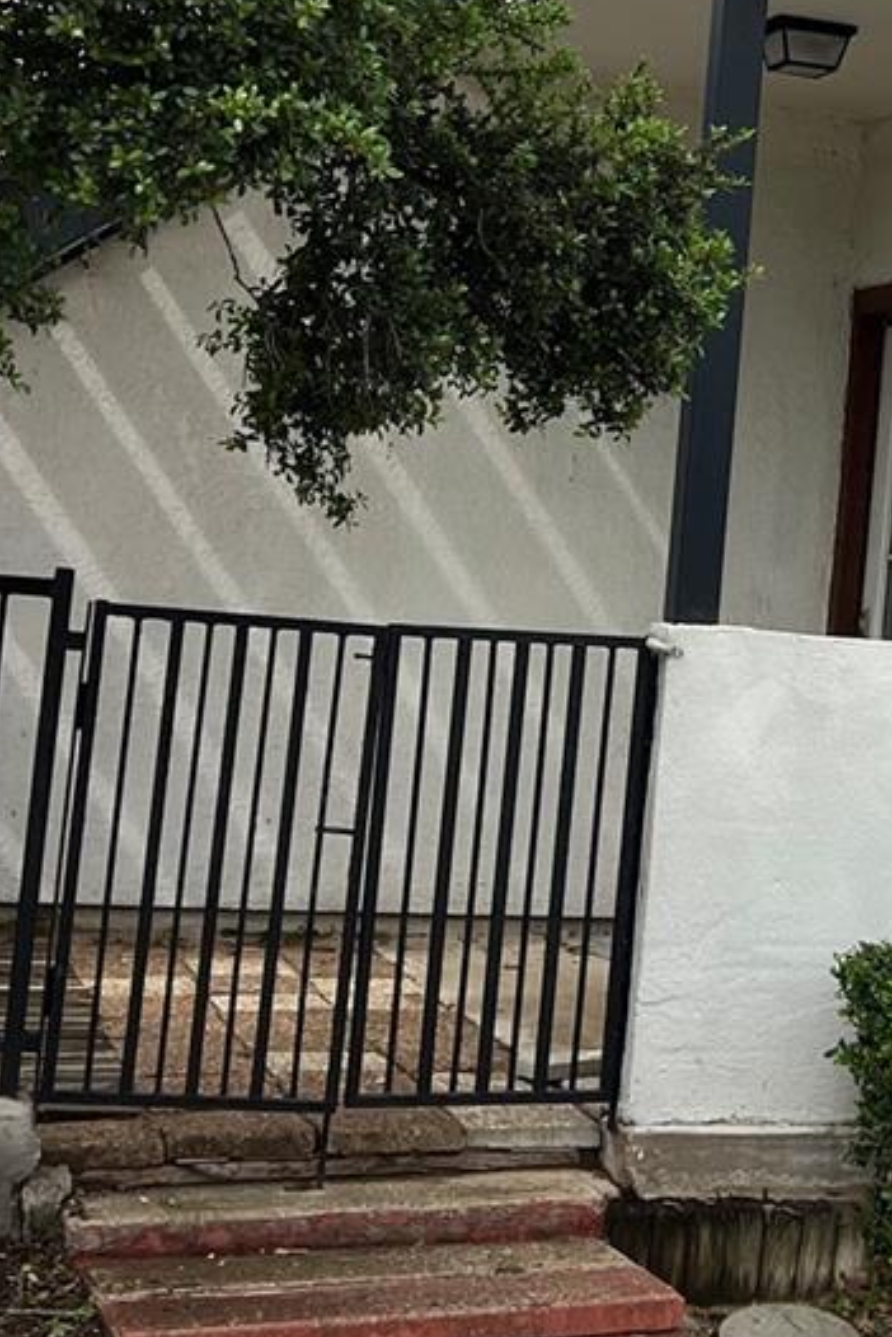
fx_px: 2934
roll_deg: -1.9
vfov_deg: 25.5
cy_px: 412
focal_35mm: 79
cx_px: 996
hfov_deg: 16.7
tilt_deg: +4.0
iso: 50
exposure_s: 1/3356
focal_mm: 5.7
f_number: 1.5
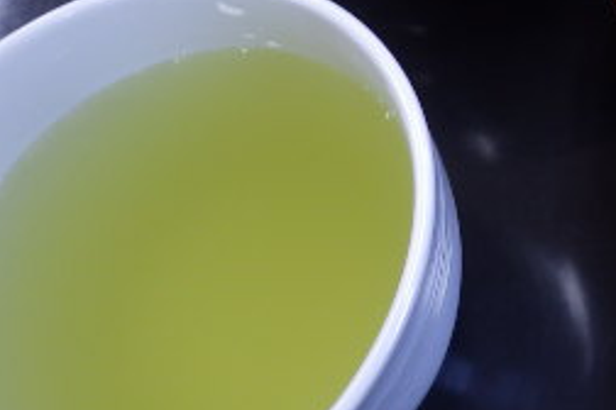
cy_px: -73
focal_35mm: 66
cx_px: 780
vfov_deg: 19.5
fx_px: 1129
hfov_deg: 26.4
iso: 125
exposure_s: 1/60
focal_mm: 4.5
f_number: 2
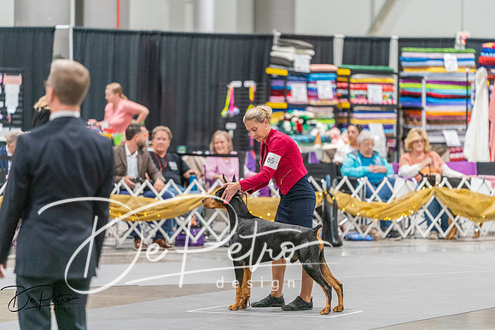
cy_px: 165
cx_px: 248
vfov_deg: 6.9
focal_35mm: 200
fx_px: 2751
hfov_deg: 10.3
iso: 6400
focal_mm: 200
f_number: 2.8
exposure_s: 1/250
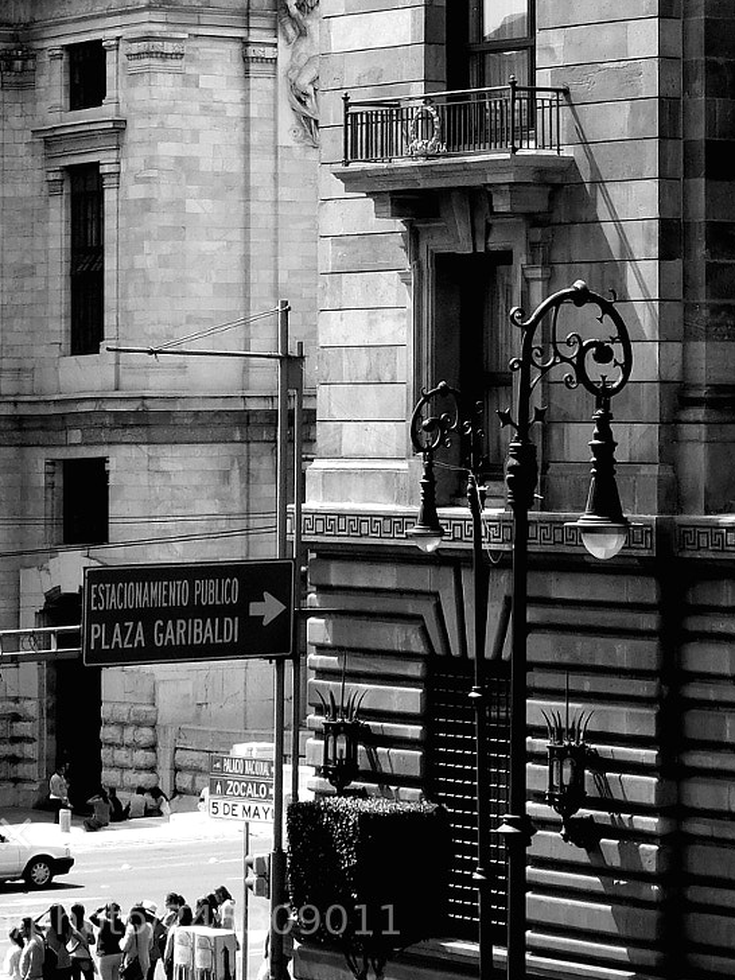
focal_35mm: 145
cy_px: -51
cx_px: 505
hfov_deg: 10.2
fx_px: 4105
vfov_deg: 13.4
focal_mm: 11.7
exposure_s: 1/500
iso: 125
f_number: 4.2
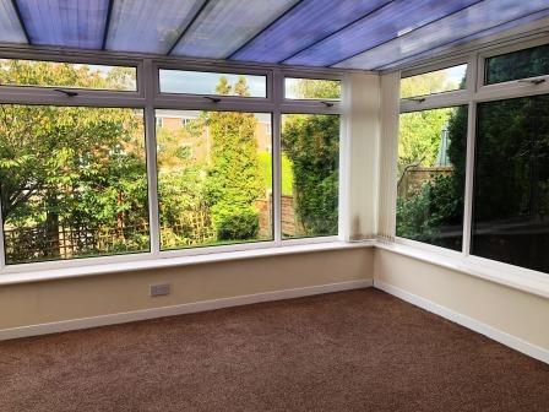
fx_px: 444
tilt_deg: -5.9
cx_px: 274
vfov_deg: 49.7
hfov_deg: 63.4
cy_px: 206
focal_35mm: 28
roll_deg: +1.1
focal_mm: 3.99
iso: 20
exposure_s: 1/217
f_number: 1.8
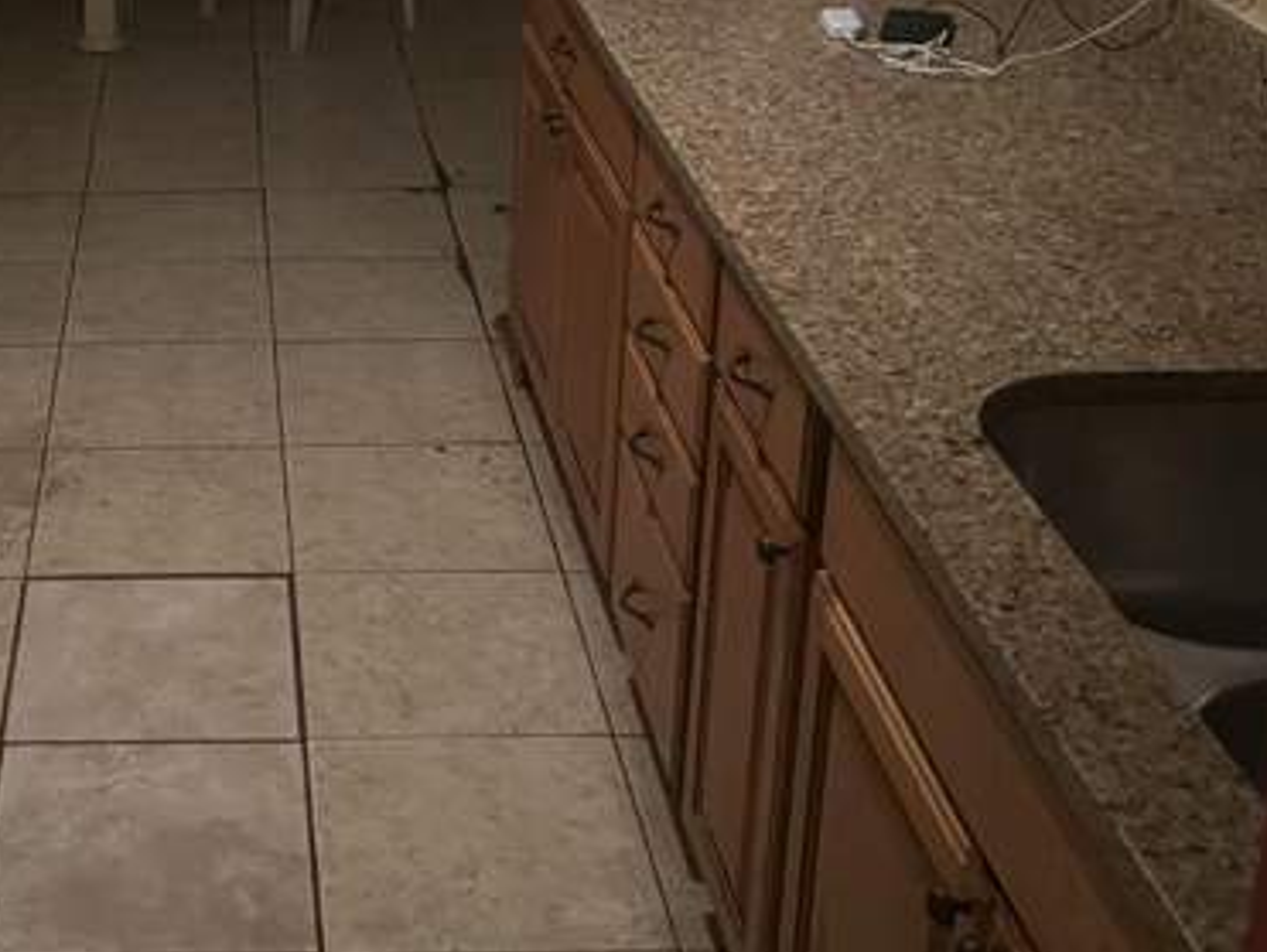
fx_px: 2052
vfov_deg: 25.5
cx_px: 195
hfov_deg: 33.0
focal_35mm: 56
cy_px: 147
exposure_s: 1/30
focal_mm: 5.7
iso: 1000
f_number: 1.5
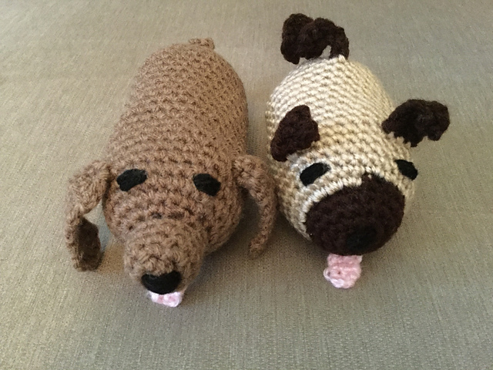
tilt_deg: -47.4
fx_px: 442
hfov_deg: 58.4
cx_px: 246
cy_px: 185
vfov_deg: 45.4
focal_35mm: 31
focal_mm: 3.3
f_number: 2.4
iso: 800
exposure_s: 1/15
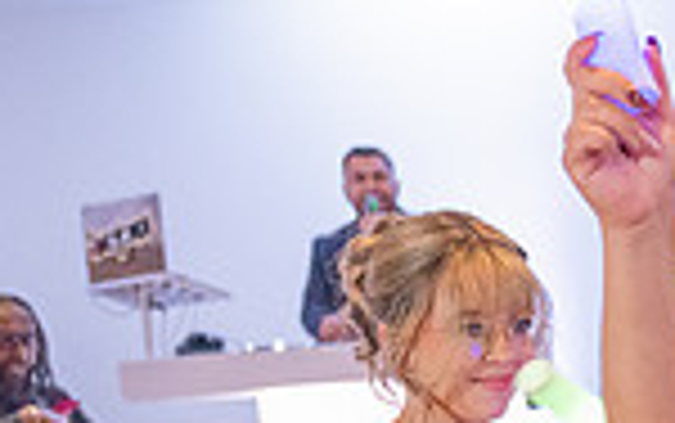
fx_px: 2099
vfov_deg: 11.0
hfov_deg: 17.0
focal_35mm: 114
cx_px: 922
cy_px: 655
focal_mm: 29
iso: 2000
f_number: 2.8
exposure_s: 1/200
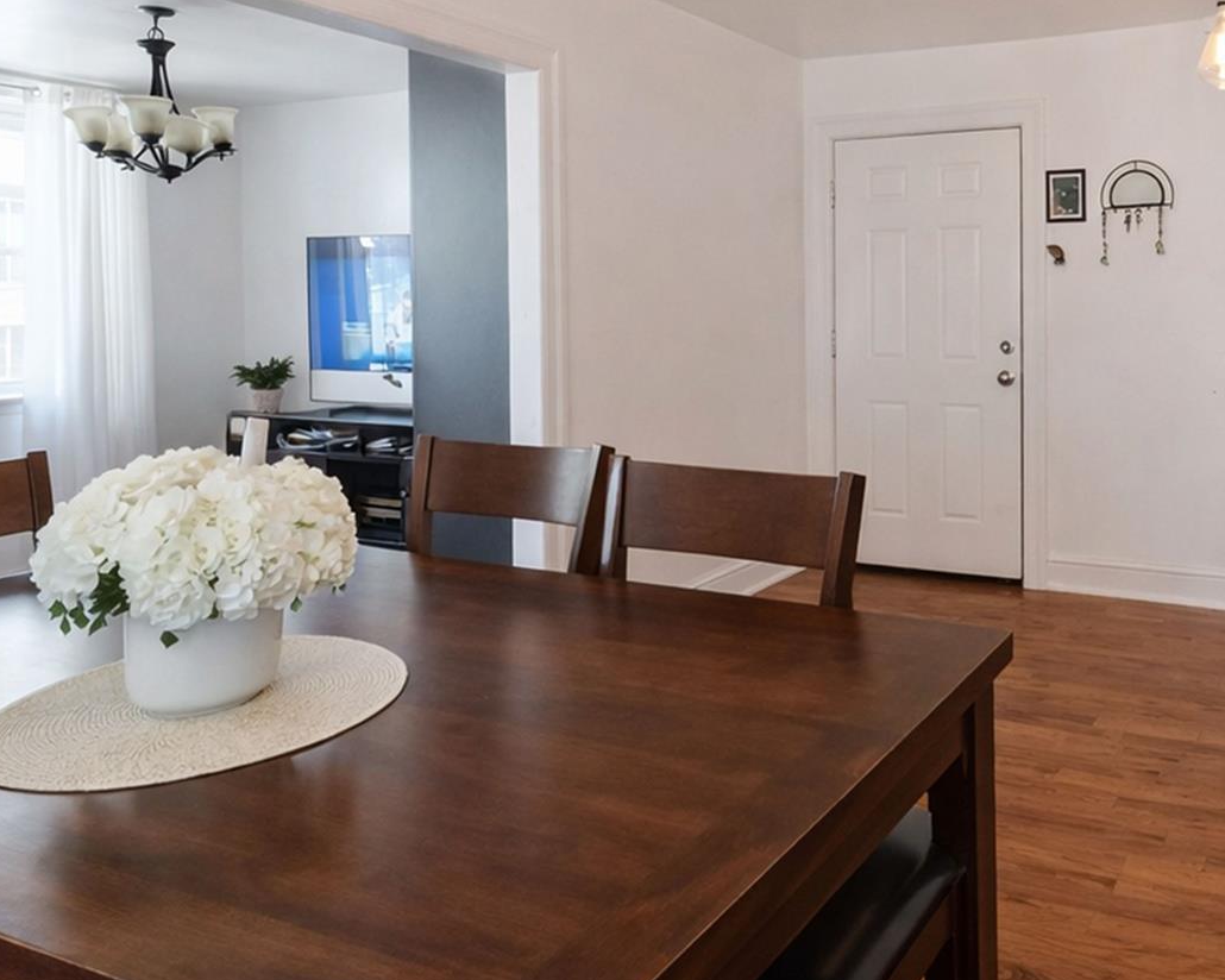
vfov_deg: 50.2
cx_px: 921
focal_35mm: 28
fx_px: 1015
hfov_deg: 58.9
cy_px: 296
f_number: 7.1
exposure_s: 1/50
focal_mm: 10
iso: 2000
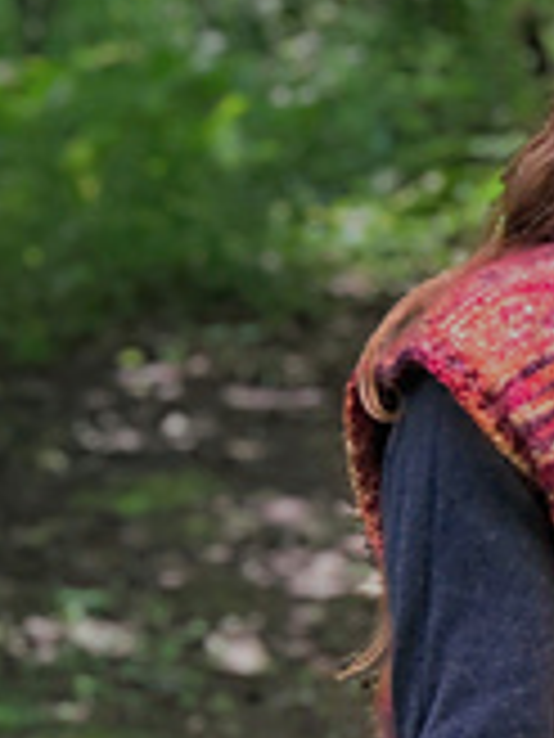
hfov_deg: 8.4
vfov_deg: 11.2
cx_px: 687
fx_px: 3713
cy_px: 765
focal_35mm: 174
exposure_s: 1/30
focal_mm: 6.6
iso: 25
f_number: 2.8
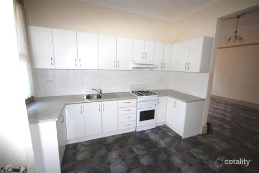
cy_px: 86
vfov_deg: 77.3
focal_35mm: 15
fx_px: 108
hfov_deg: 100.4
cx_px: 130
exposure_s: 1/60
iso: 400
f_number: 4
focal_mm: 10
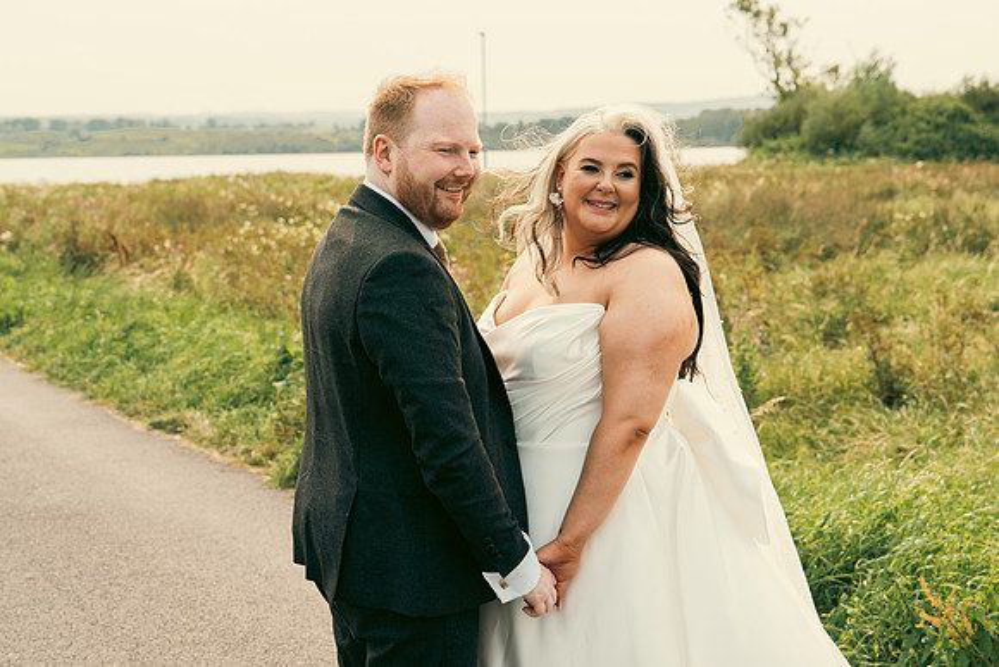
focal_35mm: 60
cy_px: 334
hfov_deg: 33.4
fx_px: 1665
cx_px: 500
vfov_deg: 22.6
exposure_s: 1/500
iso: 125
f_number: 3.5
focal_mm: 40
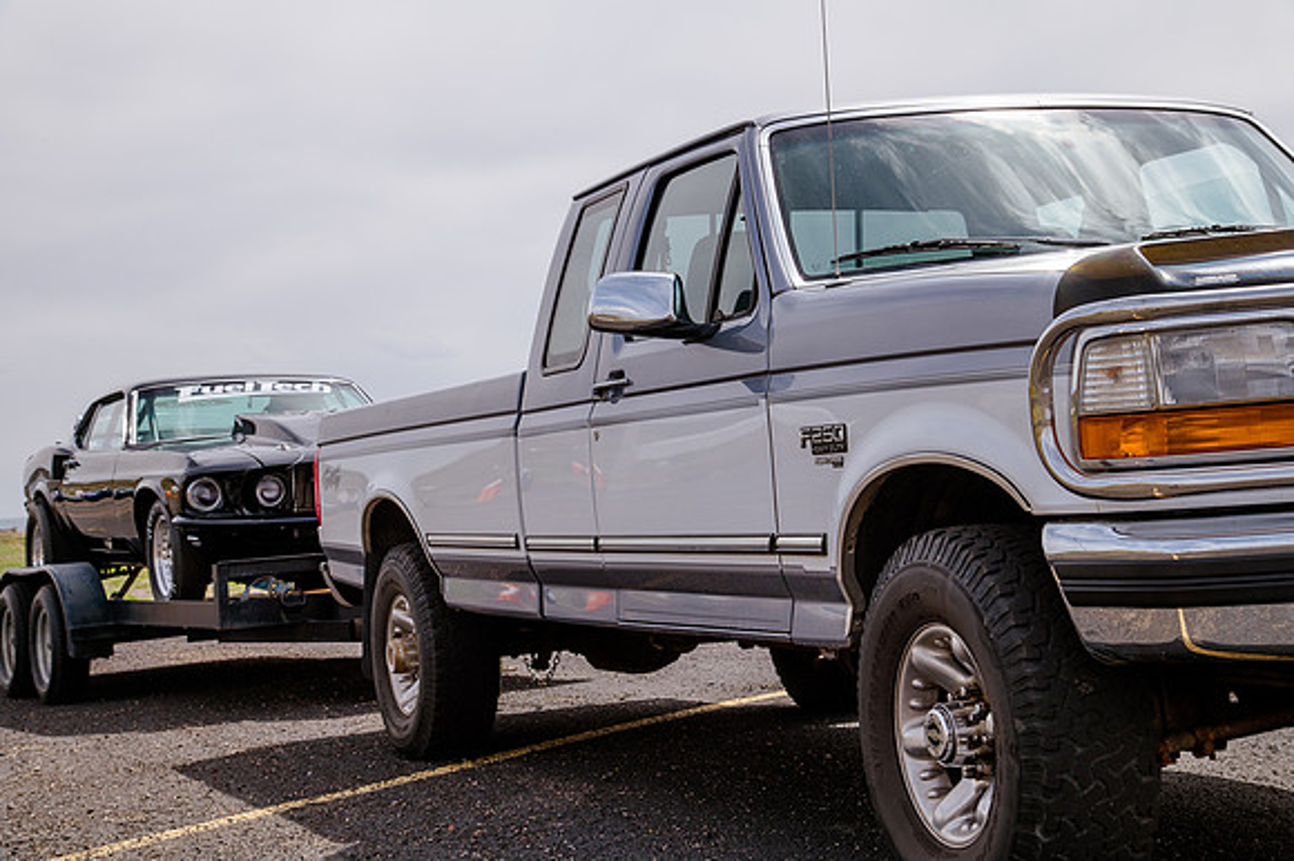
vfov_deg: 21.9
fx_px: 2227
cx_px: 647
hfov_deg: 32.4
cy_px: 430
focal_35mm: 62
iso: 200
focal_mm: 62
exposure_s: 1/320
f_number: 11
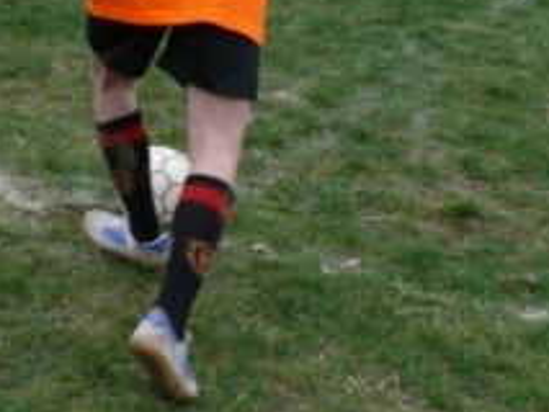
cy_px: 31
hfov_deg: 20.0
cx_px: -113
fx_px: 1460
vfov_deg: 15.9
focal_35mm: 92
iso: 100
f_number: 4.5
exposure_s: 1/200
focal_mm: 7.4
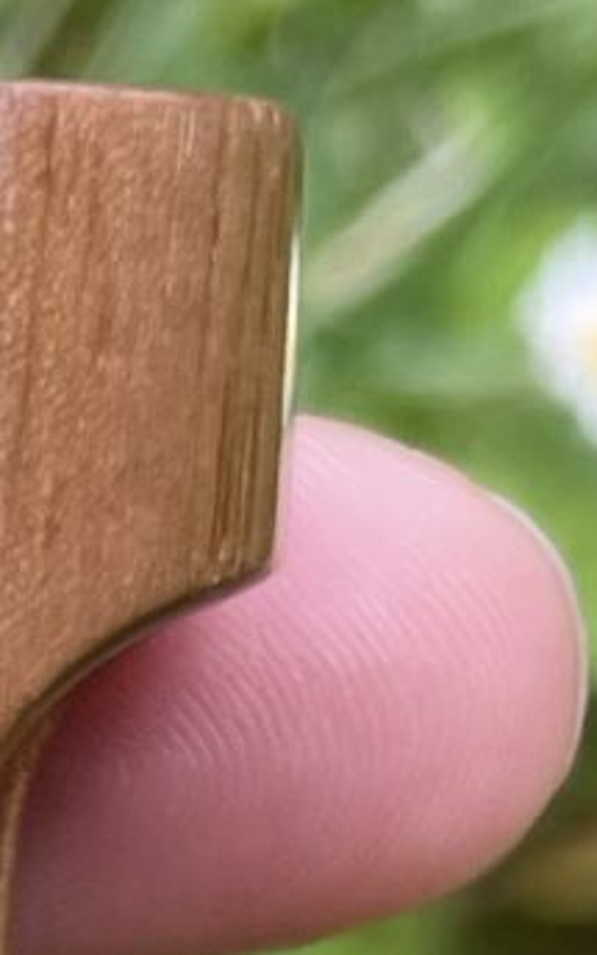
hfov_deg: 6.2
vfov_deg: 9.9
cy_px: 1505
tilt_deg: -61.9
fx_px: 5337
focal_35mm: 205
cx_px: -622
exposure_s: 1/290
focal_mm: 4.2
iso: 32
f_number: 1.6
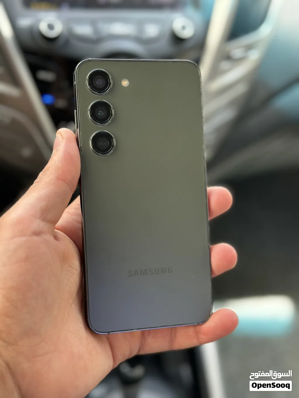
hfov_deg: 30.3
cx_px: 150
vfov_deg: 39.7
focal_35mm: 48
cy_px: 199
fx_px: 553
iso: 125
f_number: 1.78
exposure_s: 1/124
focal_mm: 6.86
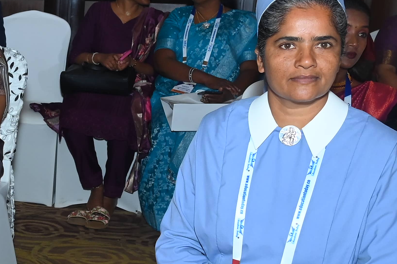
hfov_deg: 20.8
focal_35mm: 89
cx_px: -121
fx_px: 981
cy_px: 202
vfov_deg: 15.3
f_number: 6.3
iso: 800
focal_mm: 24
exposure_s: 1/160
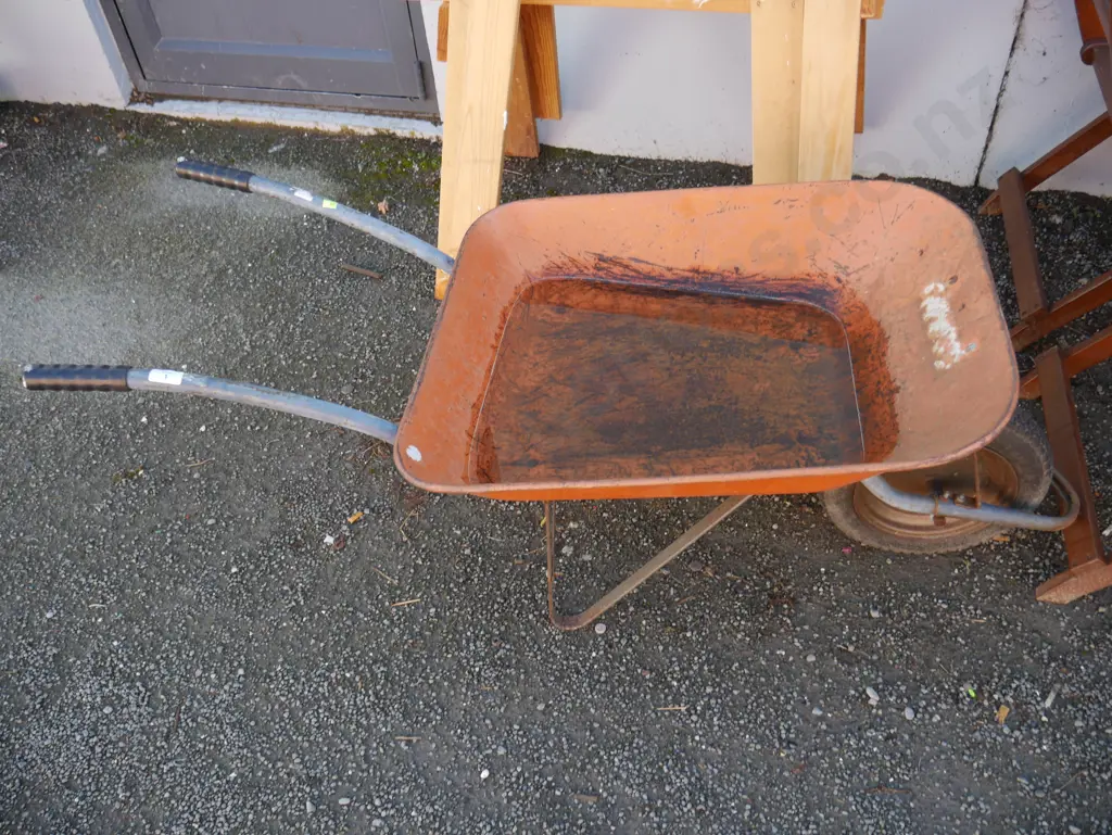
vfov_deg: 49.8
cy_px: 418
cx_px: 556
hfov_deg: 63.4
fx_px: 900
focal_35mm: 28
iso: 200
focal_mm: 14
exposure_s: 1/125
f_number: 3.5
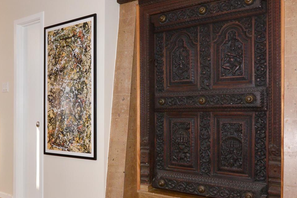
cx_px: 104
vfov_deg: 38.8
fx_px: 281
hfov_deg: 54.9
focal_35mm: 34
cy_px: 112
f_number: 13
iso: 1600
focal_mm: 16
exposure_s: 1/60
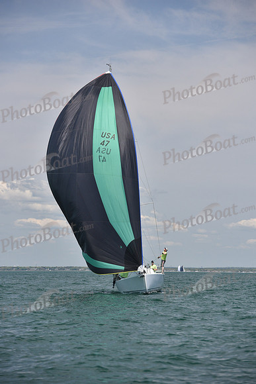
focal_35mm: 175
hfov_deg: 7.9
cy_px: 192
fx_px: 1865
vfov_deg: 11.7
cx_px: 128
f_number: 6.3
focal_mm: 175
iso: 400
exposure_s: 1/800
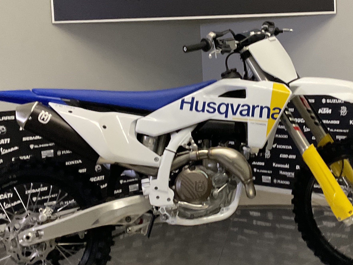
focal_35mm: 66
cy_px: 103
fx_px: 673
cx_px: 230
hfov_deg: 29.2
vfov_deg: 22.2
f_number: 1.8
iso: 160
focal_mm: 3
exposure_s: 1/60
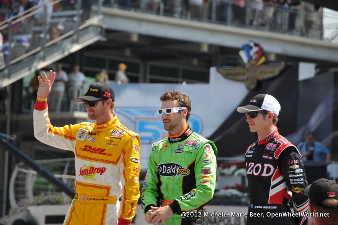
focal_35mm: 300
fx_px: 2814
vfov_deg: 4.6
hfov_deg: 6.9
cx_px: 169
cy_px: 112
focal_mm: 200
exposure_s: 1/2000
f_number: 5.6
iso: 1000
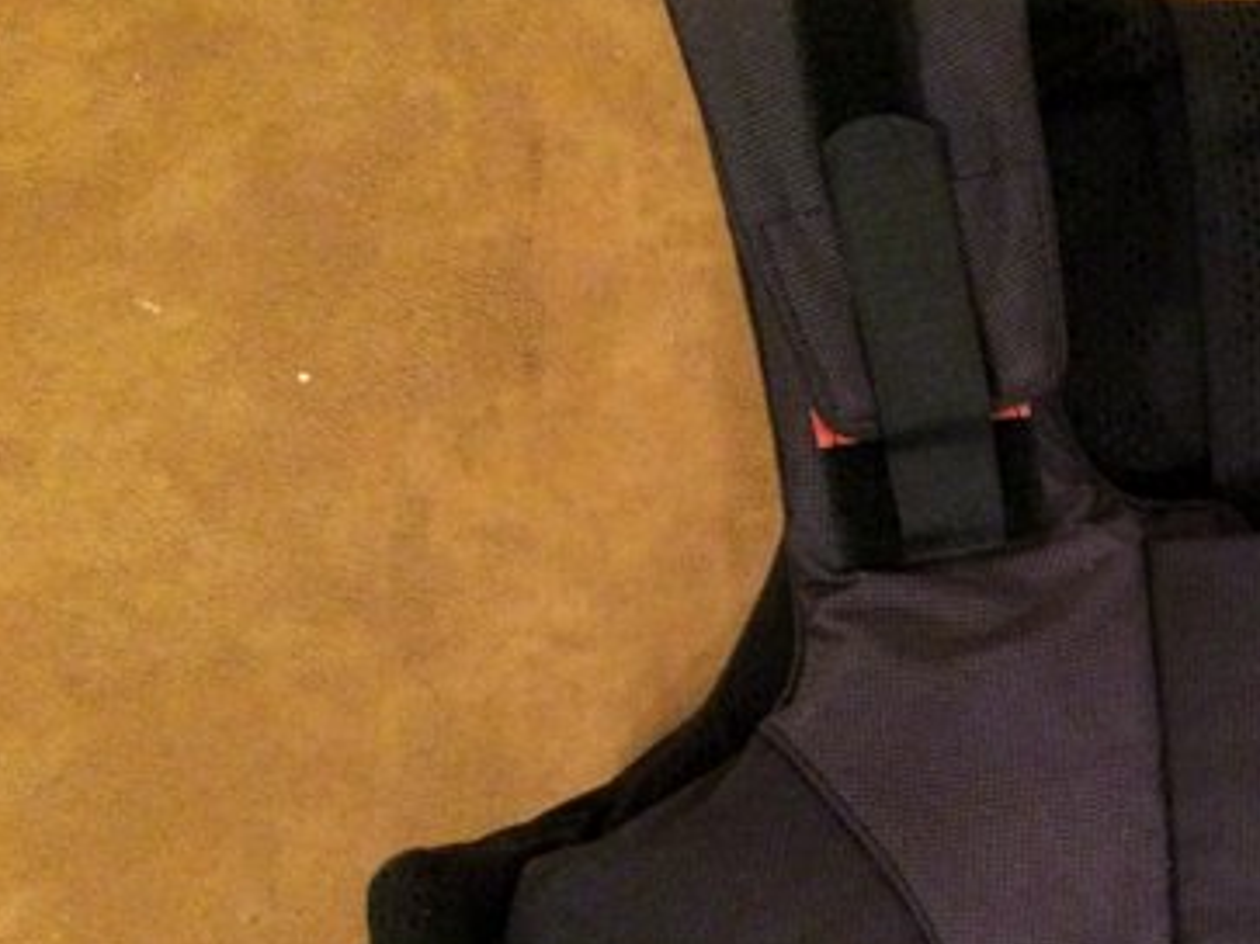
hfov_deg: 27.7
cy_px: 809
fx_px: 2329
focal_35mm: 64
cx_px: 1375
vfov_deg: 22.5
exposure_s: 1/17
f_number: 2.2
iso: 640
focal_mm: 4.15
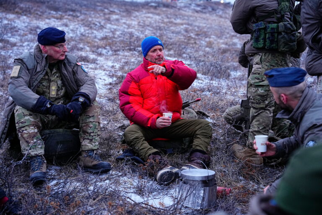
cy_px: 108
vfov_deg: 20.9
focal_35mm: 65
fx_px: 581
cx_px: 161
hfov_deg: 31.0
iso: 1000
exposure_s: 1/160
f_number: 3.5
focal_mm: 65
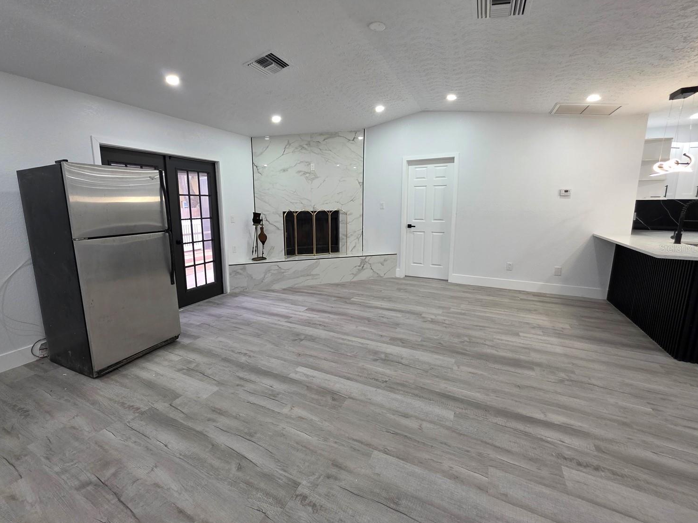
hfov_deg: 102.0
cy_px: 248
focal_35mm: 14
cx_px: 328
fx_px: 282
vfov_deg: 85.6
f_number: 1.9
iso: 250
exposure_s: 1/120
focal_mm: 2.2
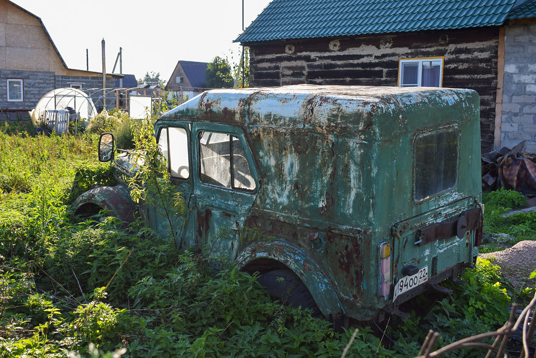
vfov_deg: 36.9
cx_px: 268
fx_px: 536
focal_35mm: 36
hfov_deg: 53.1
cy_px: 179
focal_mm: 24
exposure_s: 1/320
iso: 200
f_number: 5.6
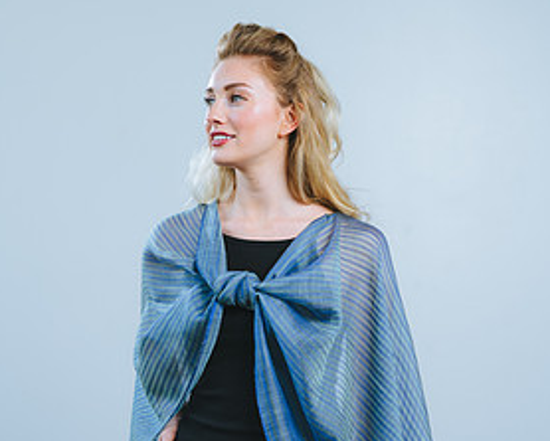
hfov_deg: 14.9
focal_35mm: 129
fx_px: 2102
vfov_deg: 11.9
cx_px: 255
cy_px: 358
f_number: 4
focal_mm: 85
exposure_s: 1/200
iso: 100
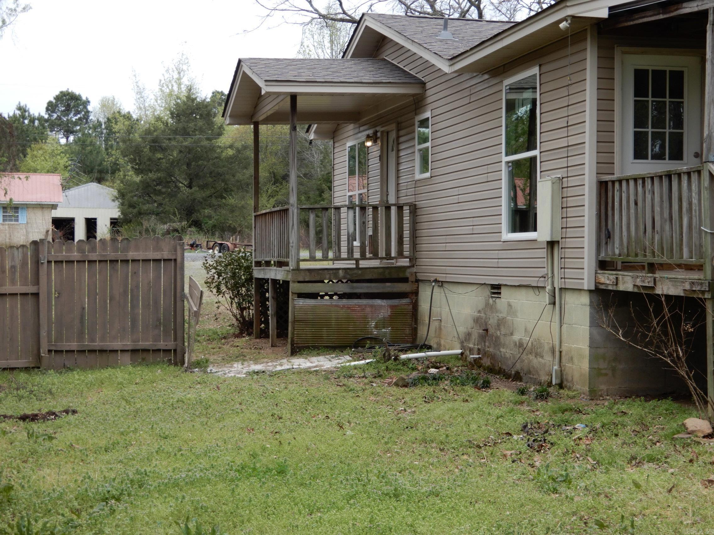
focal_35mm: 65
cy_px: 268
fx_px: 1341
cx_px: 357
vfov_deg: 22.6
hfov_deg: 29.8
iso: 80
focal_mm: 11.6
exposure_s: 1/200
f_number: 4.5
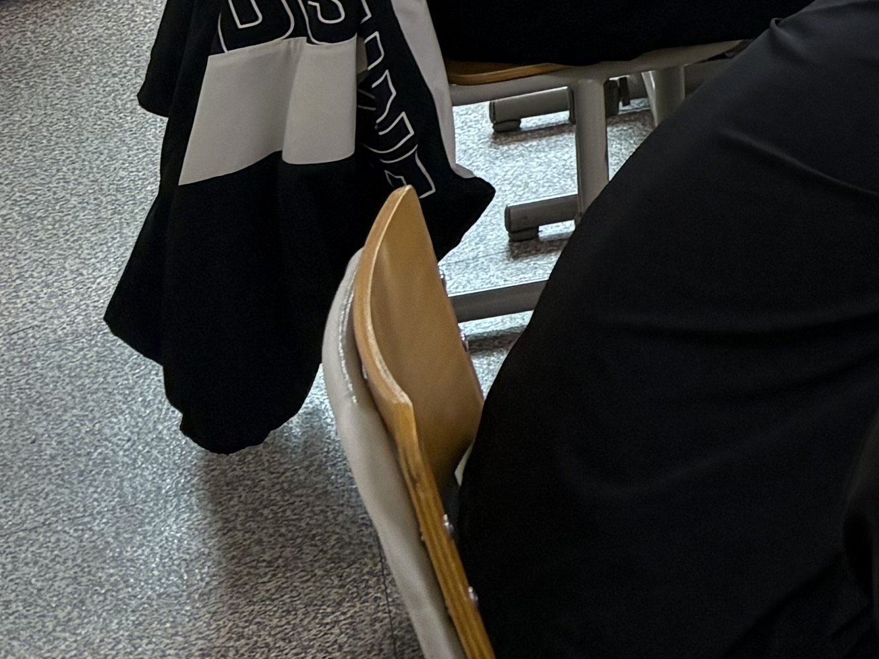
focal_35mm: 114
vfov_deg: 11.4
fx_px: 2895
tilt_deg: -4.9
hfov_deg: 13.8
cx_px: 1920
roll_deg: -0.2
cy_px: -772
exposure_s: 1/120
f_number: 1.6
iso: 100
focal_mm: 5.96
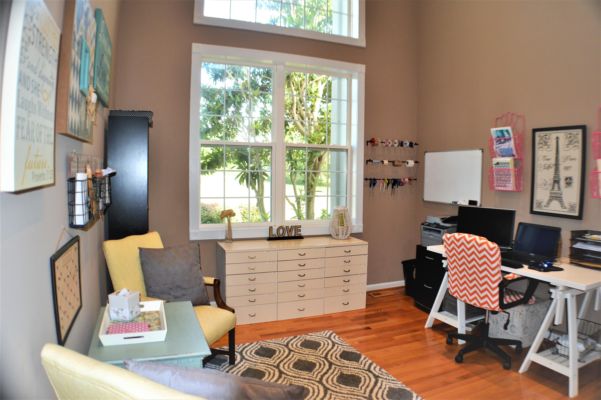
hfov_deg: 61.9
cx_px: 300
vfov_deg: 43.6
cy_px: 200
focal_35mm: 30
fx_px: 501
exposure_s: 1/60
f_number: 3.8
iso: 500
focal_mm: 20
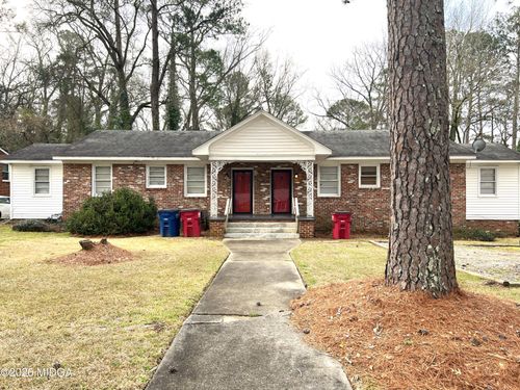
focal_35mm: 26
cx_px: 260
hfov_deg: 67.3
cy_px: 195
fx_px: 391
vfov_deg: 53.1
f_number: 1.5
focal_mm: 5.7
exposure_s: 1/249
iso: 50
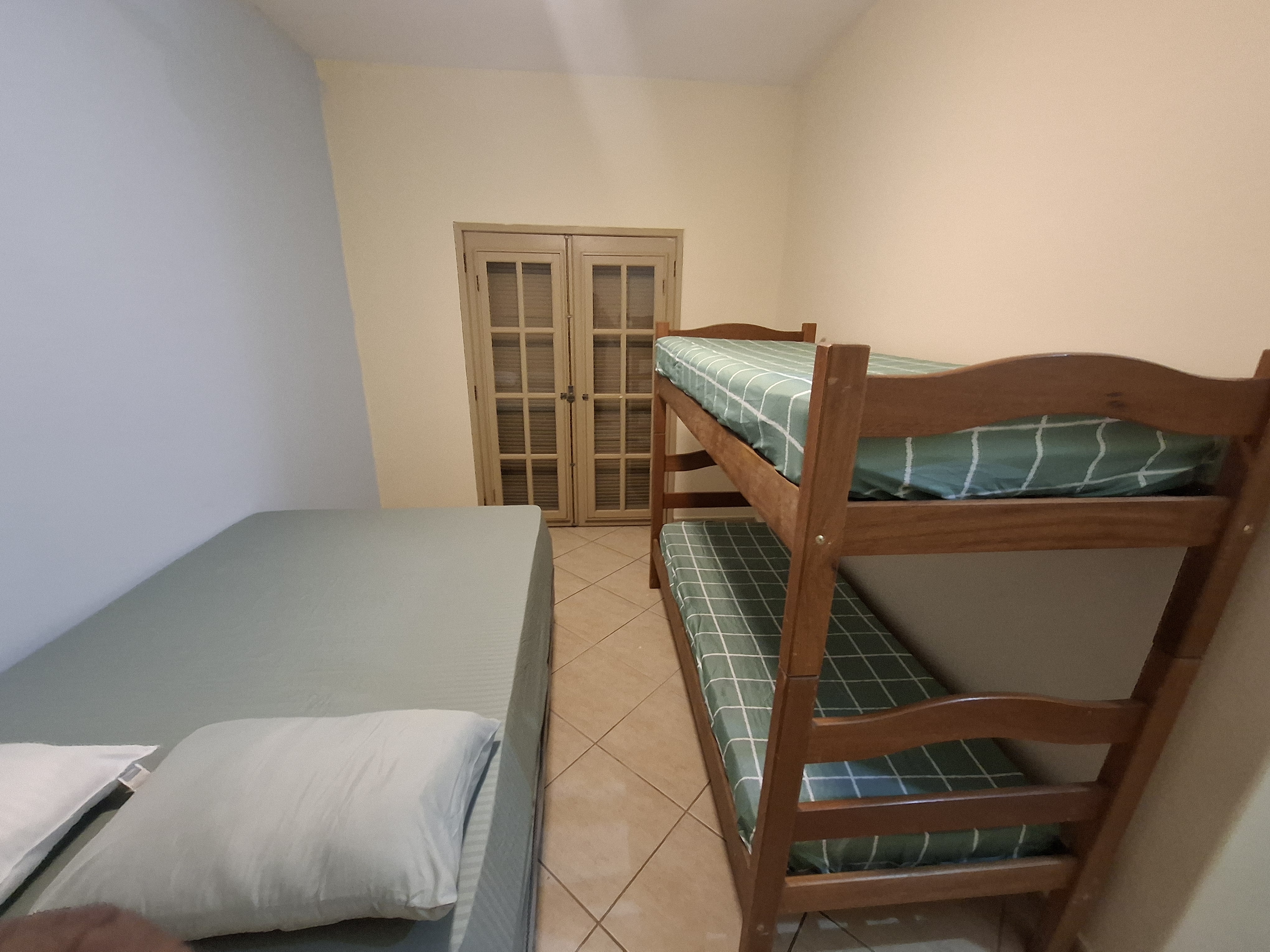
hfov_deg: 106.2
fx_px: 477
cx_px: 635
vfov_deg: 89.9
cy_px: 476
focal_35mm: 13
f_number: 2.2
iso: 320
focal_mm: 1.74
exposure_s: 1/24
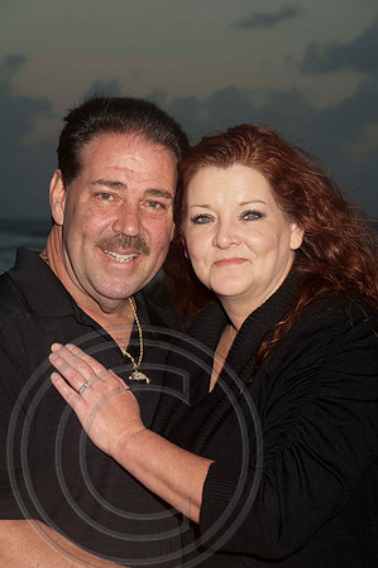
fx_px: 1894
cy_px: 284
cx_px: 189
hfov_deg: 11.4
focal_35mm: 120
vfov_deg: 17.1
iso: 100
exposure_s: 1/30
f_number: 8
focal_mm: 80
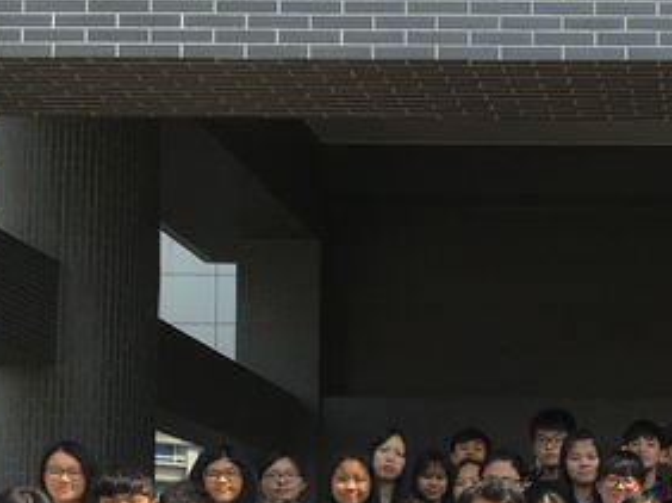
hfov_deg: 25.3
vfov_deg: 19.5
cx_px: 724
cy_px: 566
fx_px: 1397
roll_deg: +0.0
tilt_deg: +4.0
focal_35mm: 72
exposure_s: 1/761
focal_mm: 4.15
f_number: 2.2
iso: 25
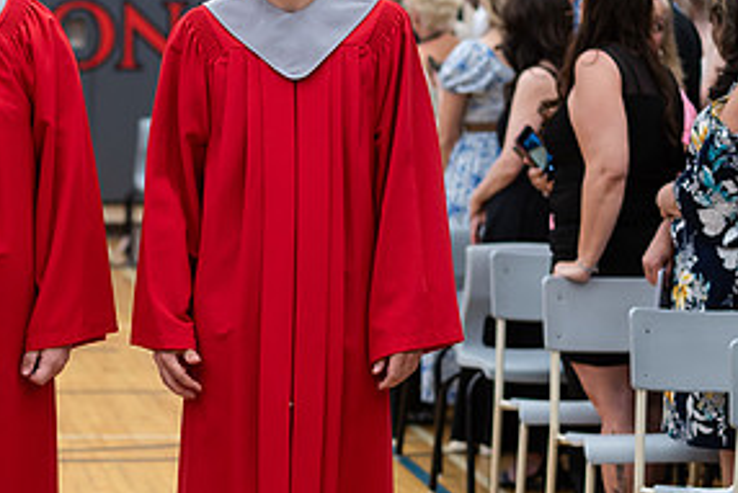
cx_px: -17
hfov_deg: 11.2
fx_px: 3733
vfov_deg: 7.6
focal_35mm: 182
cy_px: 304
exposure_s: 1/200
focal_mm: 85
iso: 1000
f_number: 2.8
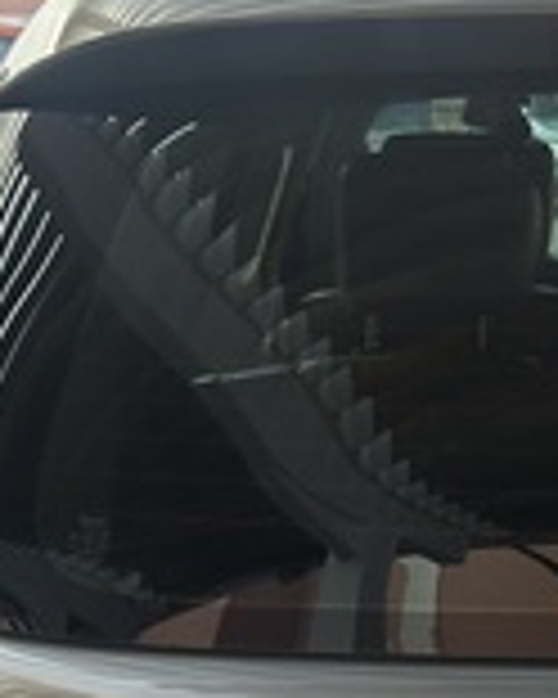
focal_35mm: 138
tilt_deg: -1.5
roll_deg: -1.0
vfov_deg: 13.9
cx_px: 844
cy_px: 187
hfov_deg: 10.8
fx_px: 2849
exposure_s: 1/125
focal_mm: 6.86
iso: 40
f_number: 1.78
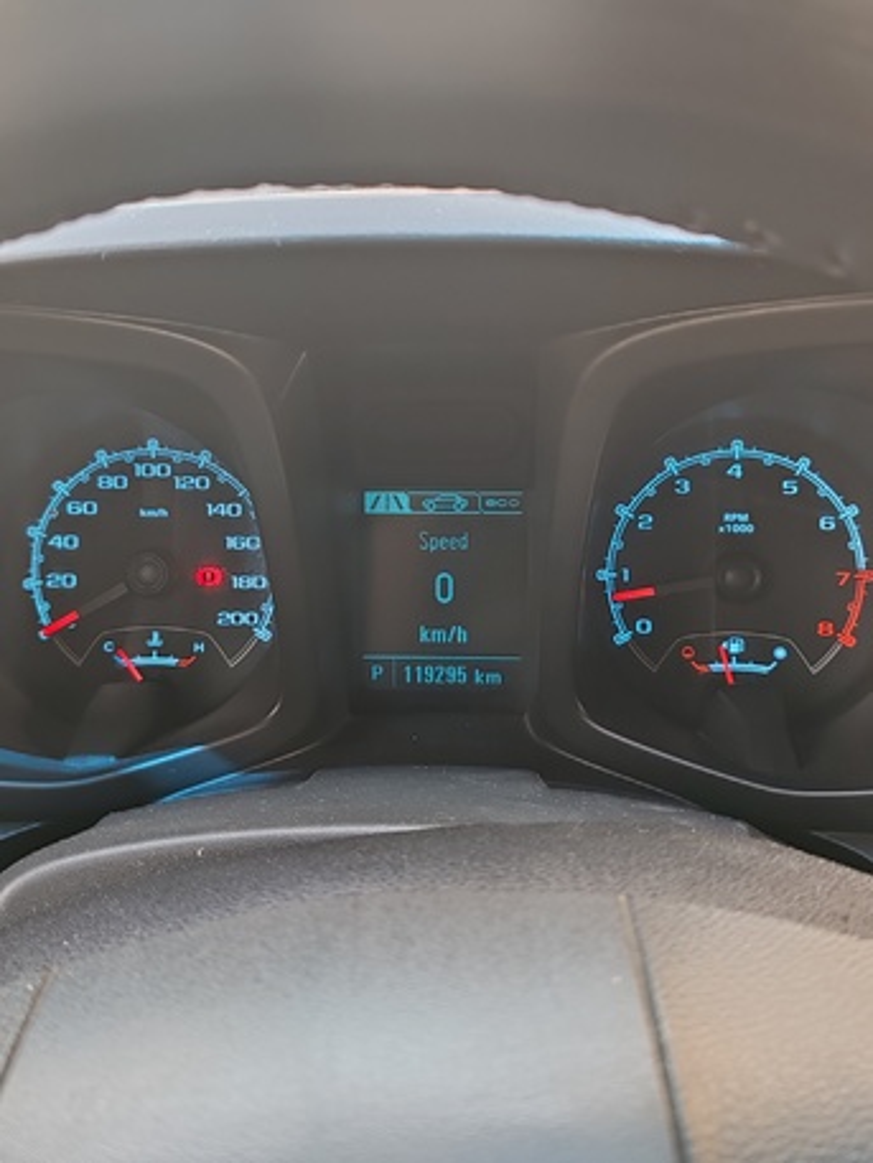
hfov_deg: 35.2
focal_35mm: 41
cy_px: 582
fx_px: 1378
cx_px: 436
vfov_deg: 45.8
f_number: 1.9
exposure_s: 1/100
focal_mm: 6.12
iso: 250
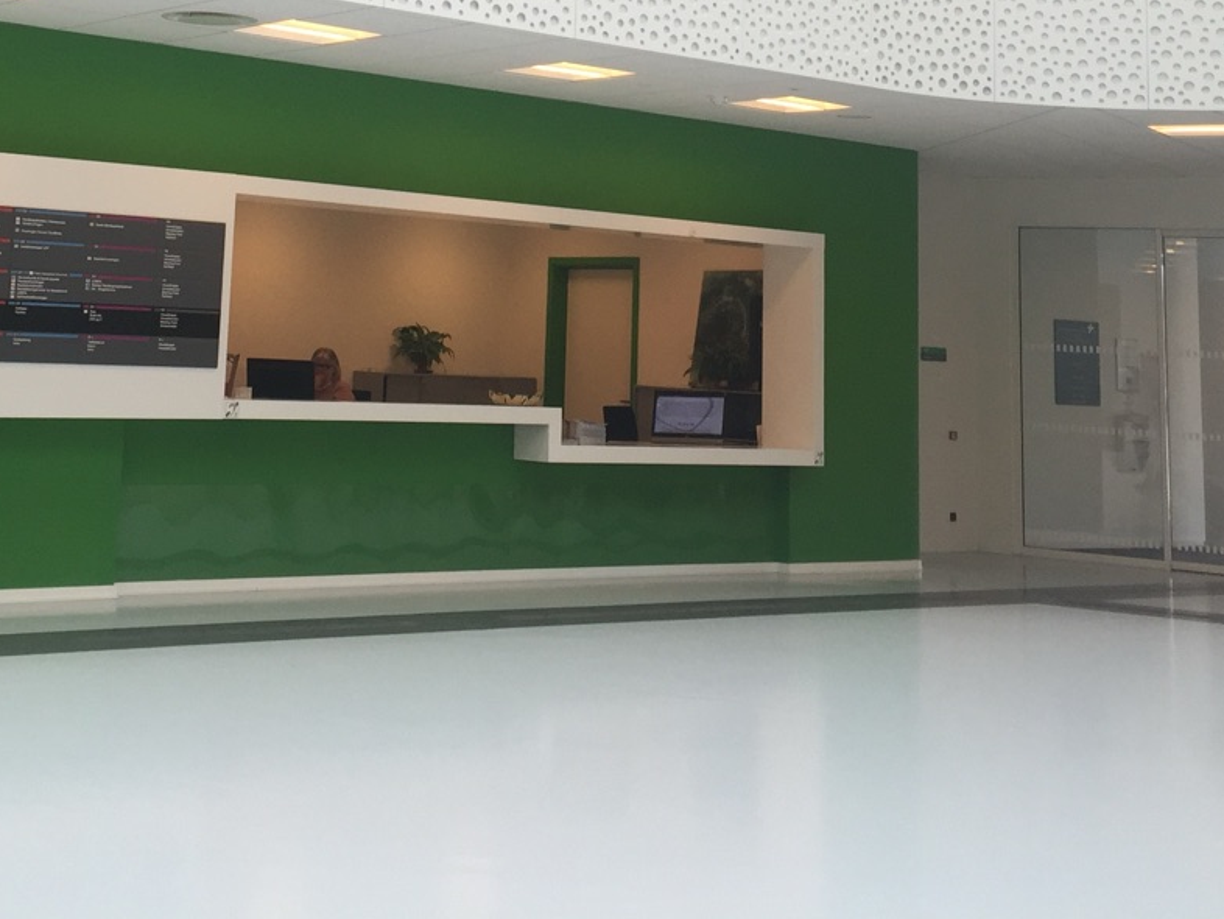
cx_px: 388
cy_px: -3
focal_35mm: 59
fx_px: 2087
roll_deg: -2.9
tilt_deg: +10.6
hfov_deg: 32.4
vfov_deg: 23.7
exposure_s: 1/100
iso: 40
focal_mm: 4.15
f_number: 2.2
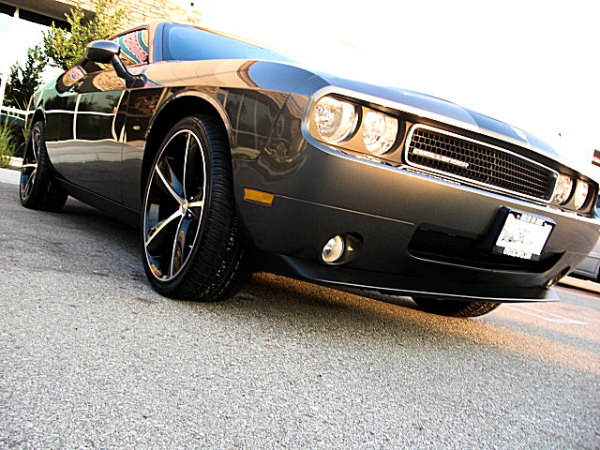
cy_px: 225
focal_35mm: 36
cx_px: 300
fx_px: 624
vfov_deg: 39.7
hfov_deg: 51.4
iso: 100
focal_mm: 6.3
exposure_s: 1/125
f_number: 2.8
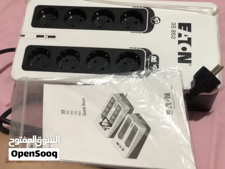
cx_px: 112
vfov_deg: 25.7
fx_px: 370
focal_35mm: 57
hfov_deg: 33.8
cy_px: 84
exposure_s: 1/33
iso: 320
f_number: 2.8
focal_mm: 6.6
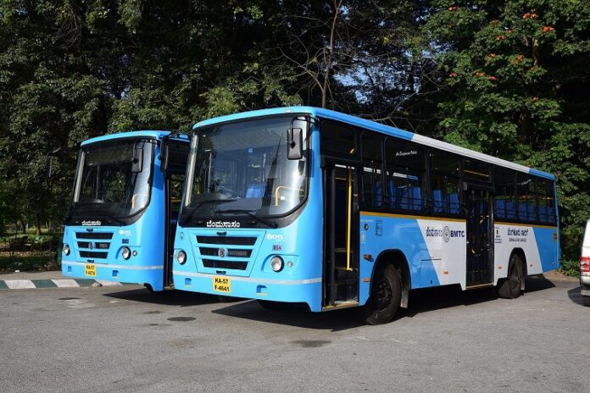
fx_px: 574
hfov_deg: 54.4
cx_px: 295
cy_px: 196
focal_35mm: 35
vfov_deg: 37.9
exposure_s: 1/200
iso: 250
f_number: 11
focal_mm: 35
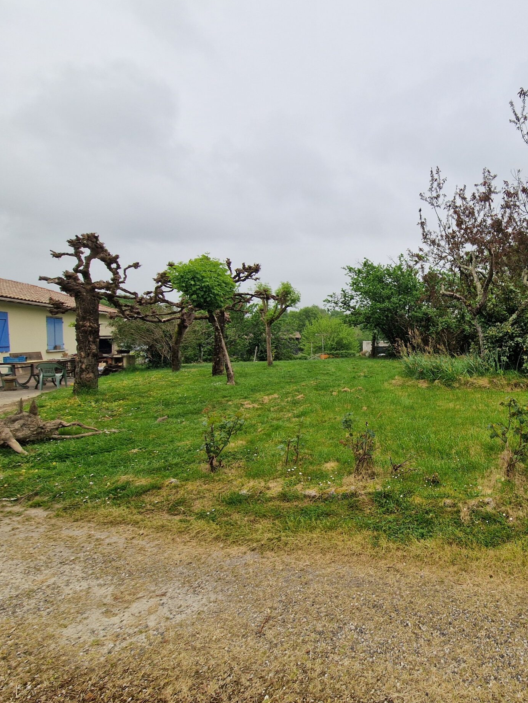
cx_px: 436
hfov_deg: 64.1
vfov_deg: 87.7
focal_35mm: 18
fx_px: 366
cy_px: 360
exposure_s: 1/1104
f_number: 2.2
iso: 50
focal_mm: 2.2
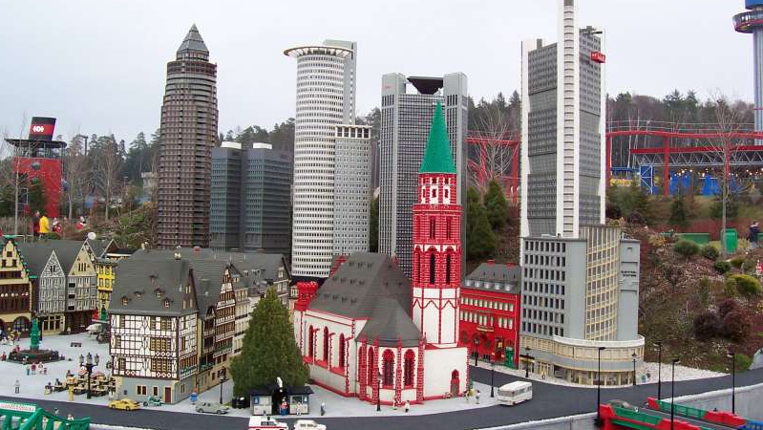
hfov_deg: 49.4
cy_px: 187
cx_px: 379
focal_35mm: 41
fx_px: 830
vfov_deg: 29.0
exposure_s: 1/125
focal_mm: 5.6
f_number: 5.6
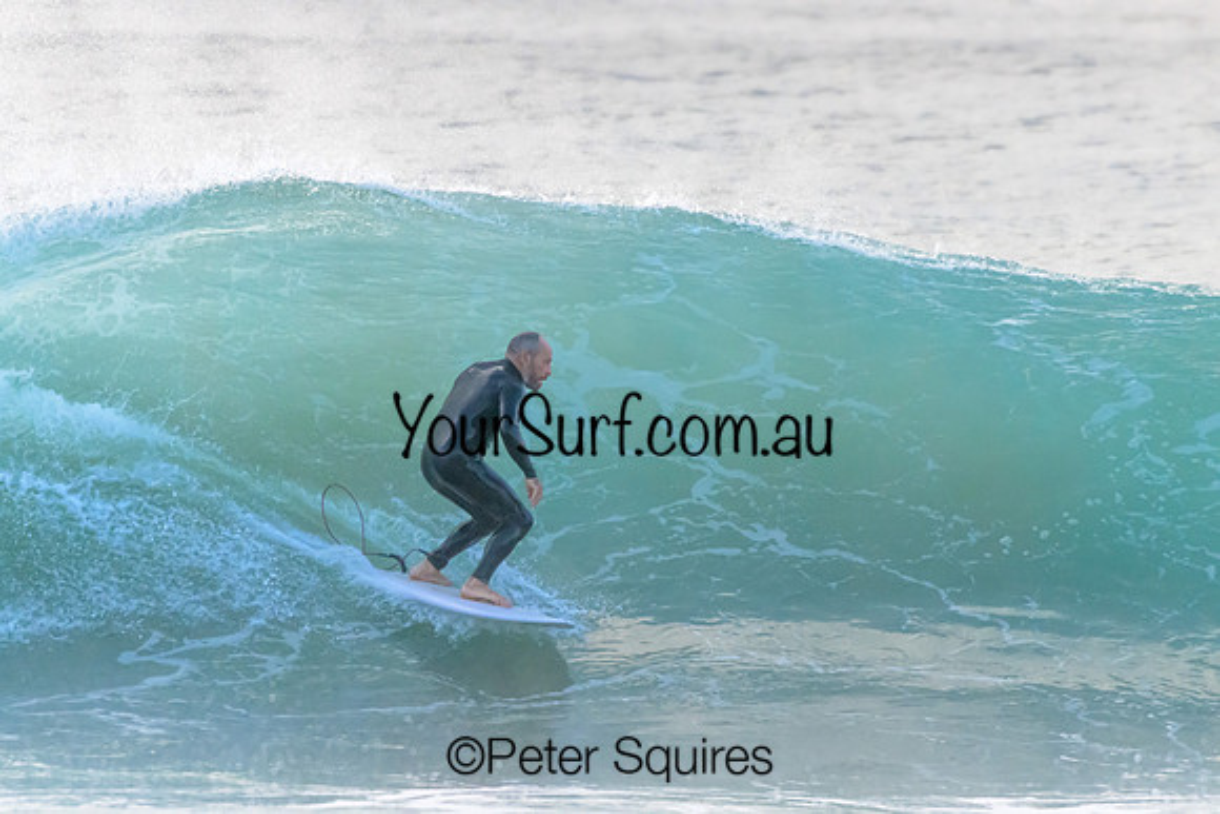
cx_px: 610
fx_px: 23049
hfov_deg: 3.0
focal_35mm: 680
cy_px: 407
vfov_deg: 2.0
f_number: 11
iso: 5600
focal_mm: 680
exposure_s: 1/2000
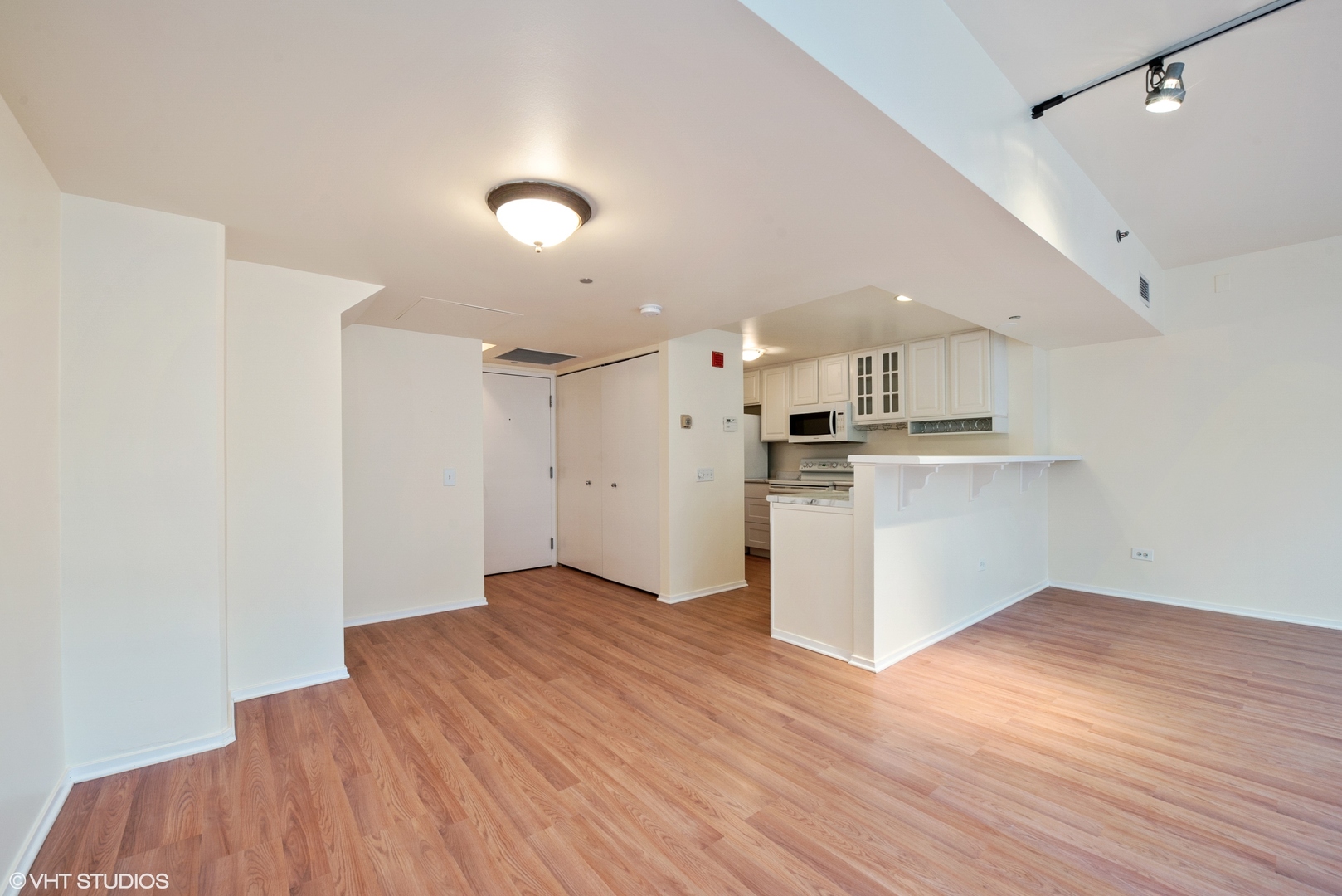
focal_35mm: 14
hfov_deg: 104.2
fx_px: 522
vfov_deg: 81.3
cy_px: 448
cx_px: 671
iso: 320
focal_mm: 14
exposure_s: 1/3
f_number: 8
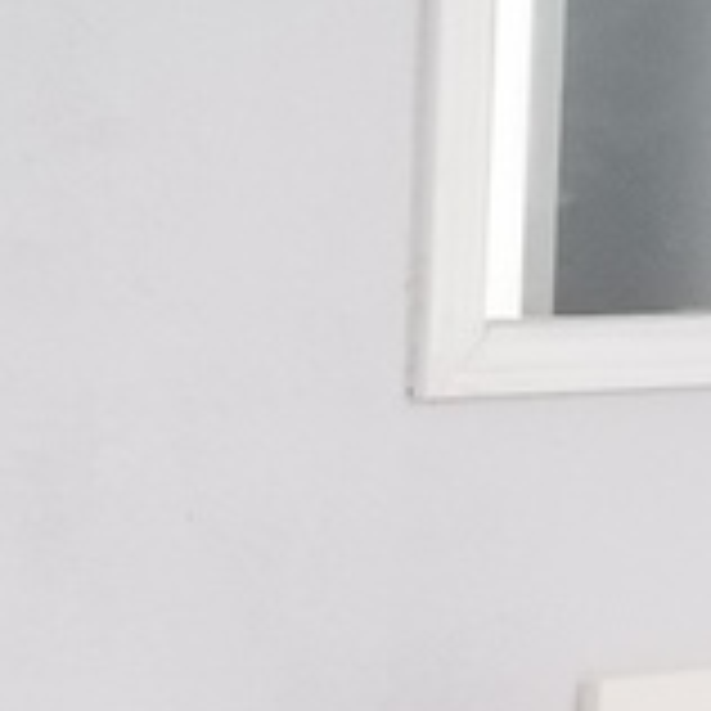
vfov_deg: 11.0
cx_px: 554
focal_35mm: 157
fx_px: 3648
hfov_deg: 11.1
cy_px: 684
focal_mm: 4.3
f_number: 1.7
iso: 200
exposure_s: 1/12
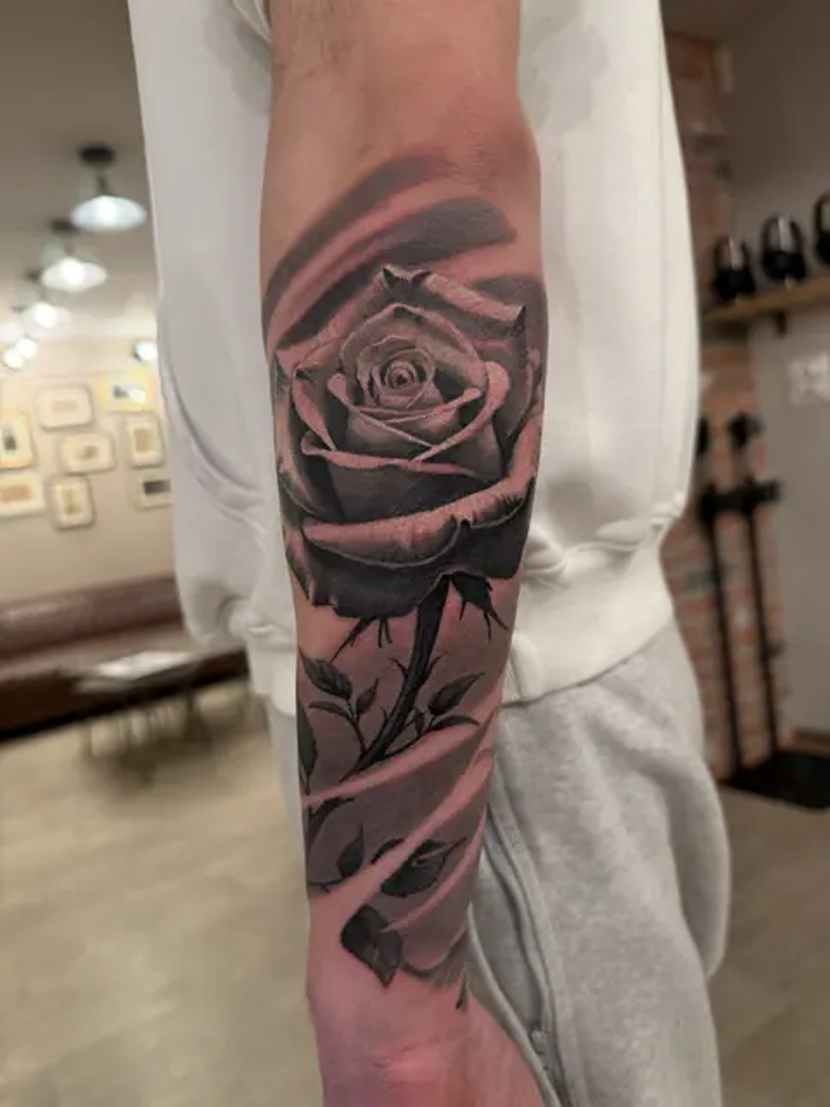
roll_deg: +8.8
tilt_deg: -4.0
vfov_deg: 71.6
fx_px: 767
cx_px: 415
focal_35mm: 24
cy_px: 554
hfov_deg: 56.8
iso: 200
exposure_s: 1/50
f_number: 1.78
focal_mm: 6.76
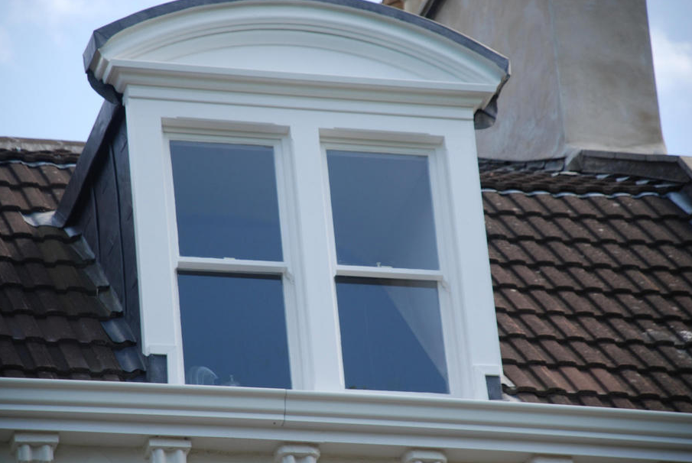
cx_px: 330
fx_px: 4168
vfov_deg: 6.4
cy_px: 234
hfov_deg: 9.5
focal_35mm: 217
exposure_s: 1/125
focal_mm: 135
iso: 200
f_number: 5.6
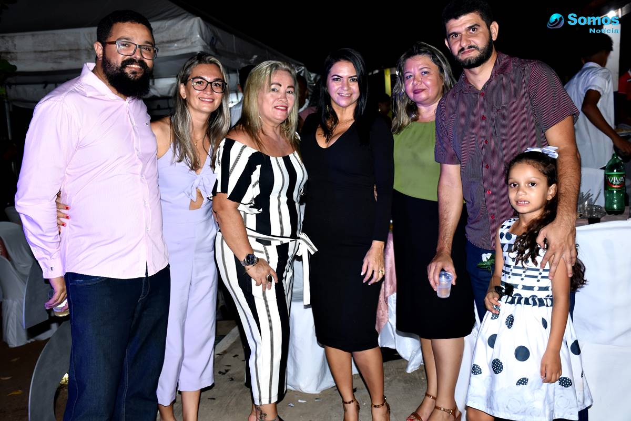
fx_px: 710
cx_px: 316
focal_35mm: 40
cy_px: 210
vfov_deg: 33.0
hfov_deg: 47.9
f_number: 4
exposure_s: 1/100
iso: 800
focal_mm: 27
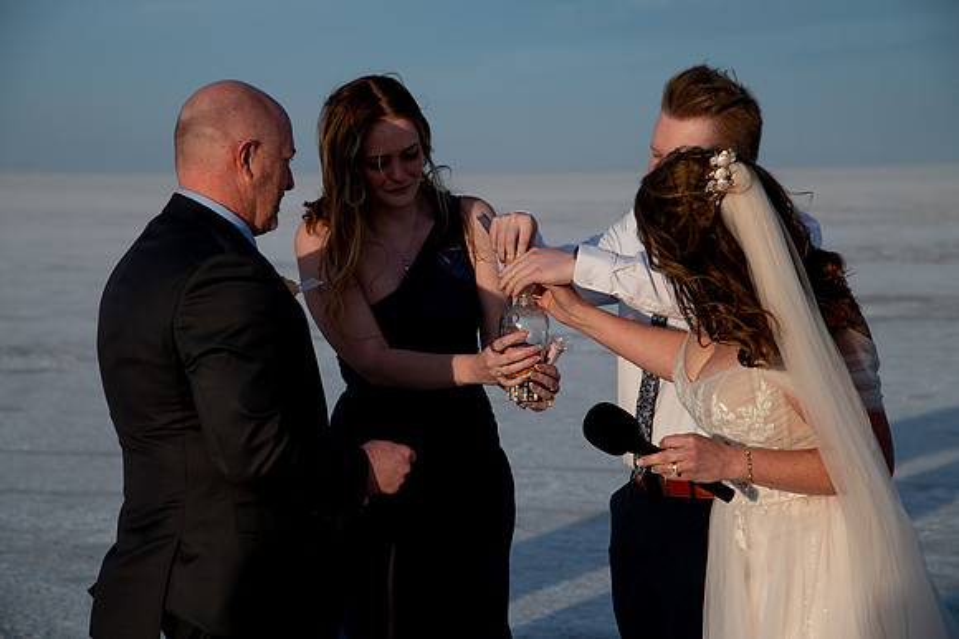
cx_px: 480
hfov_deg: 18.6
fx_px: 2928
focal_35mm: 110
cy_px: 320
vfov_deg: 12.4
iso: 200
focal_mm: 110
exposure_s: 1/400
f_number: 8
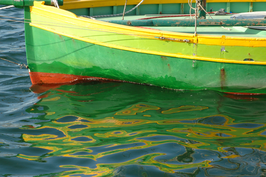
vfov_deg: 8.2
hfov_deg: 12.2
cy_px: 88
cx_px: 133
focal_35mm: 168
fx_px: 1240
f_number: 8
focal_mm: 112
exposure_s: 1/250
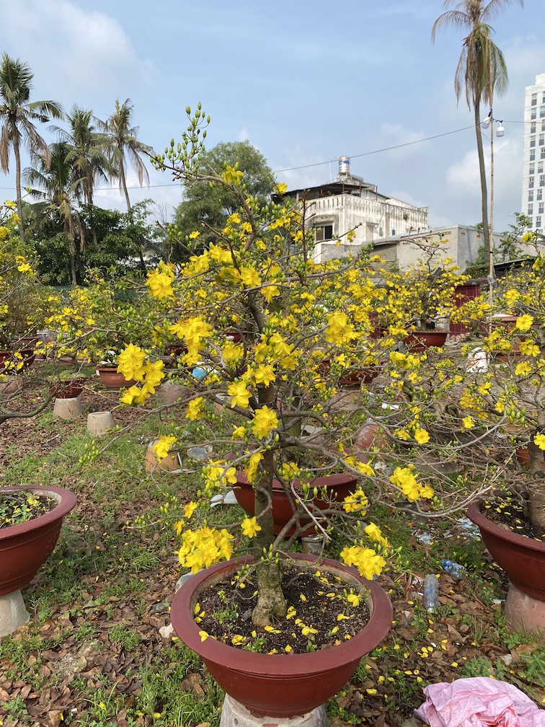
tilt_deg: -4.2
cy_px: 364
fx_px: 546
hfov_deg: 53.1
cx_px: 272
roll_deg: +0.4
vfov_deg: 67.3
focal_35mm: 26
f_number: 1.8
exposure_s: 1/1103
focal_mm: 4.25
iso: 32
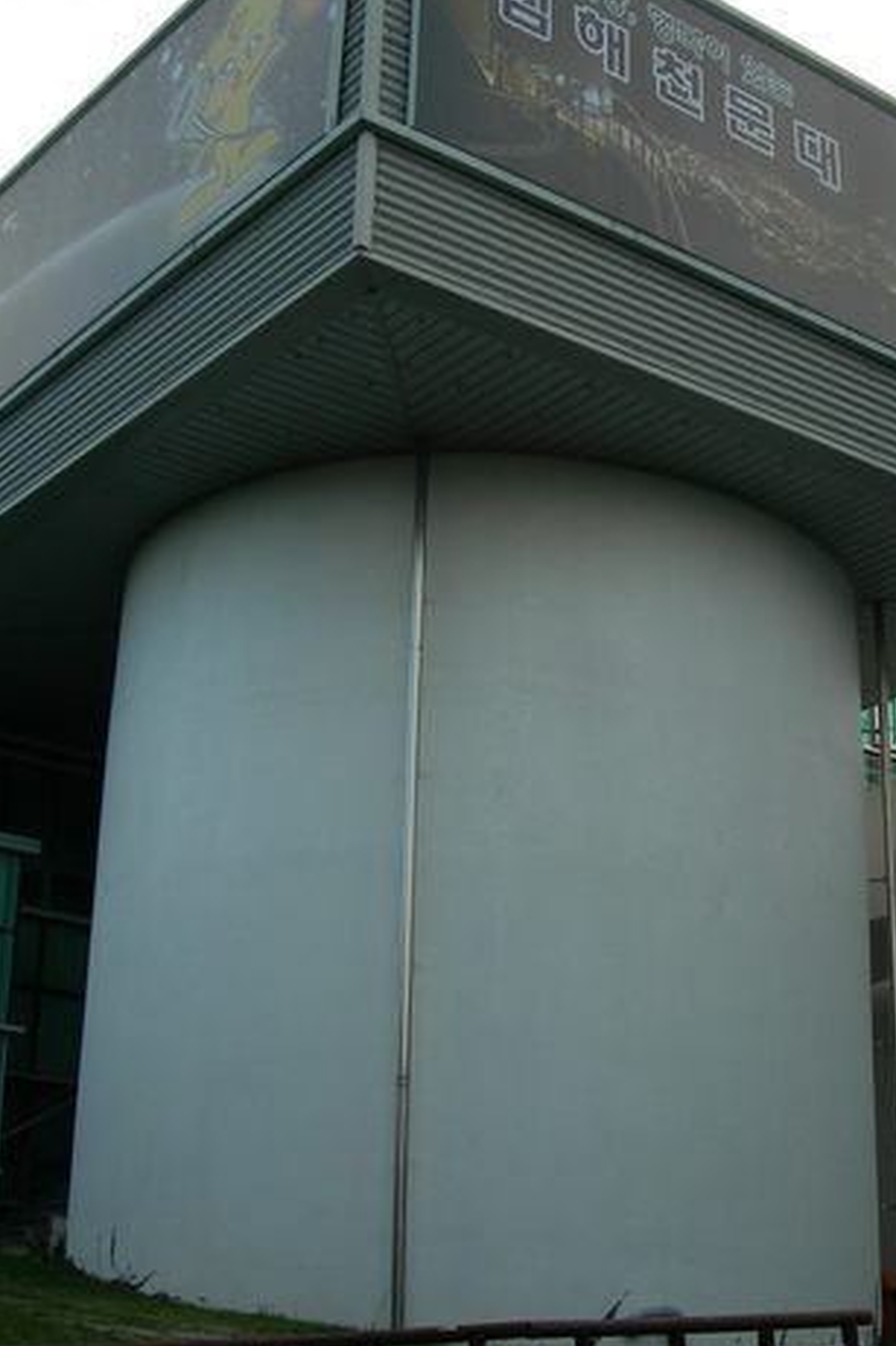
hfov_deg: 22.3
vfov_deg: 33.4
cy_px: 612
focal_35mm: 60
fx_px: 2242
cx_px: 735
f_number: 4.8
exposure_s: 1/243
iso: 50
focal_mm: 7.8
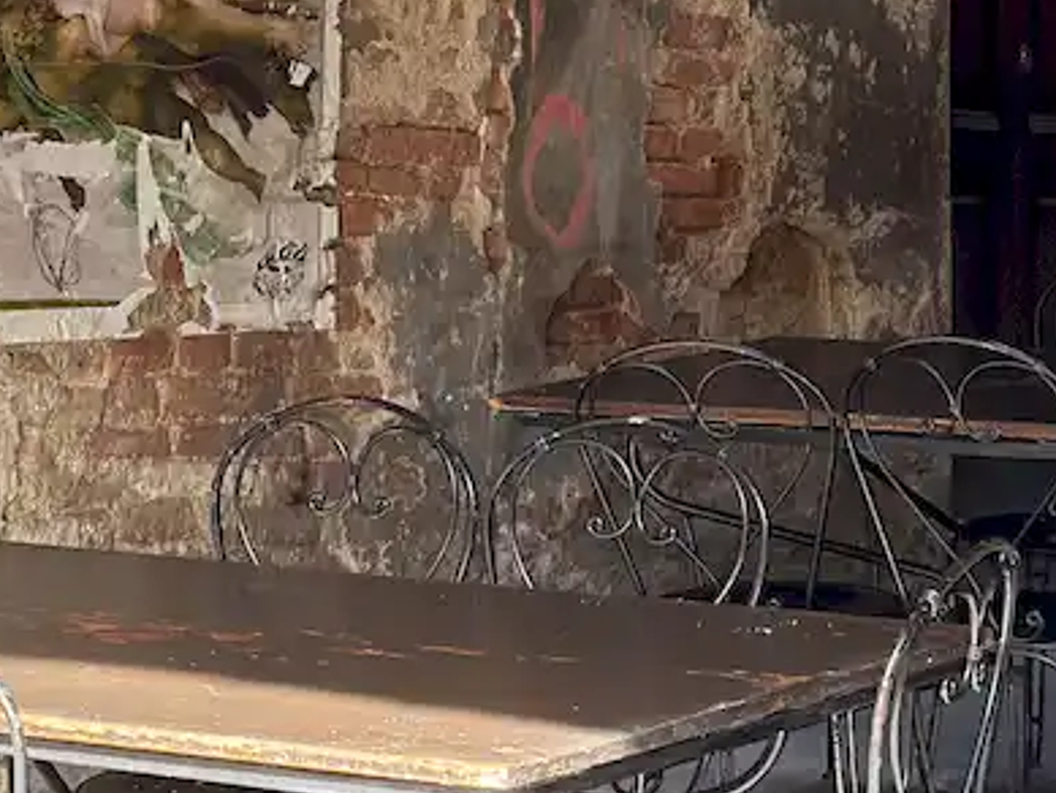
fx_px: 4425
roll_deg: +0.6
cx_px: 133
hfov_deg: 13.5
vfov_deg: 10.2
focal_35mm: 145
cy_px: 100
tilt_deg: +2.3
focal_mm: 6.76
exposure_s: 1/176
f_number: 1.78
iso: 80
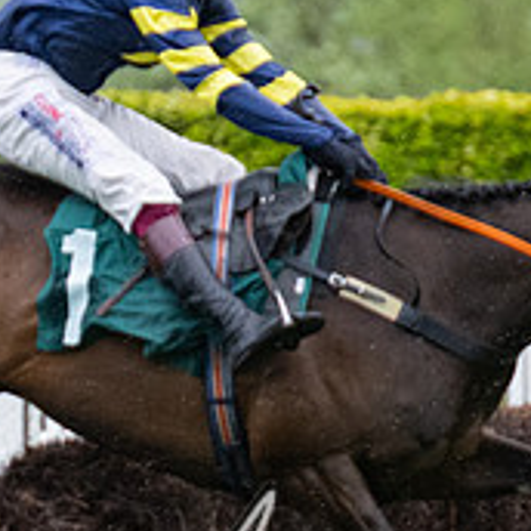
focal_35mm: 721
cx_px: 354
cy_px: 511
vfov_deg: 2.4
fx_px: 12513
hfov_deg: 2.4
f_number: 4
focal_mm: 125
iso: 1000
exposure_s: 1/1250
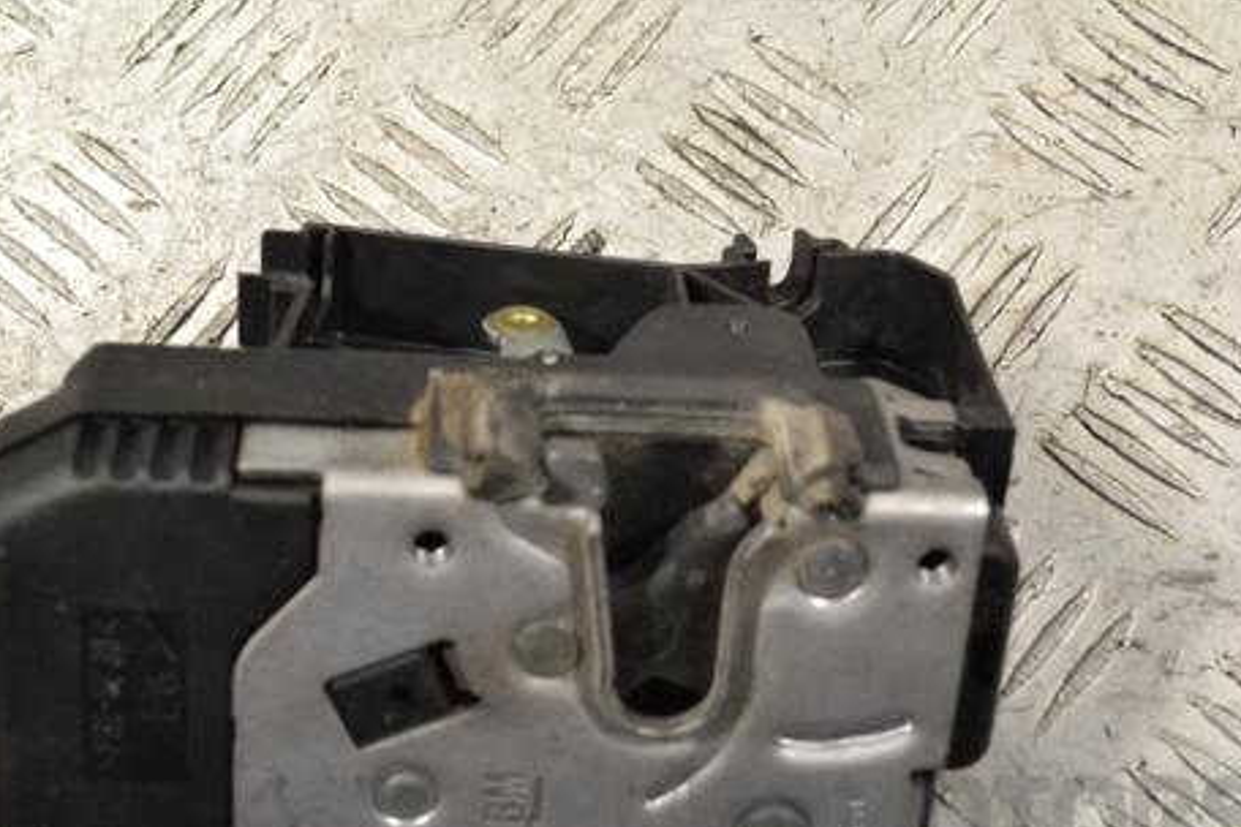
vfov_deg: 19.2
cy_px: 454
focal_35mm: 71
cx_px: 501
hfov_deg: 28.4
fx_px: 2447
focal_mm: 36
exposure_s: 1/250
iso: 3200
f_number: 8
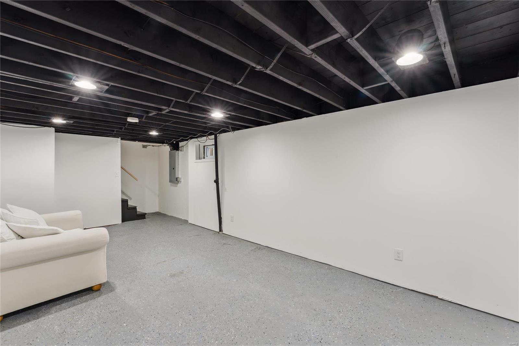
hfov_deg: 97.5
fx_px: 228
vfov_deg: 74.4
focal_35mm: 16
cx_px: 260
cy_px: 173
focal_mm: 15.8
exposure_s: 1.6
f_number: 13
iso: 100
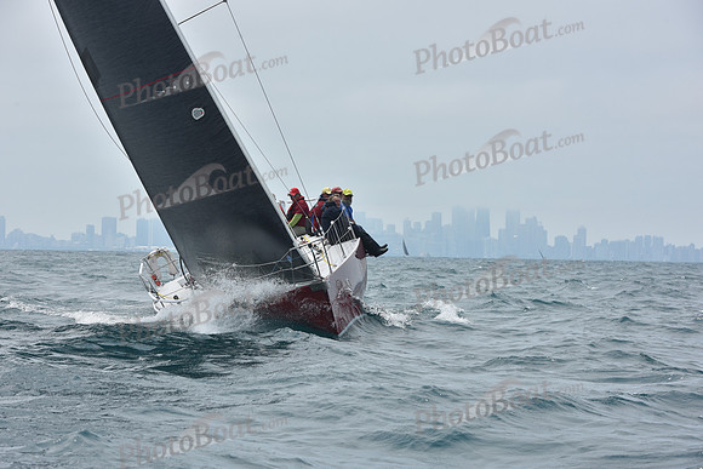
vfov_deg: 11.0
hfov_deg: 16.4
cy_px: 234
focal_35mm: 125
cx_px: 352
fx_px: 2441
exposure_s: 1/800
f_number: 10
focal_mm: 125
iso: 250
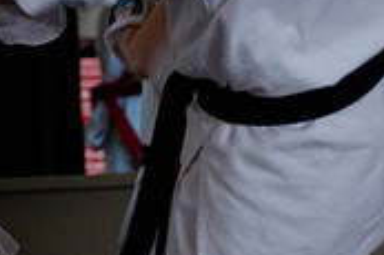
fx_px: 4934
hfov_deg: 4.4
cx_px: -36
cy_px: -119
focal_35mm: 463
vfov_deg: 3.0
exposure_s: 1/200
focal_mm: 92
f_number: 4.5
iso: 800
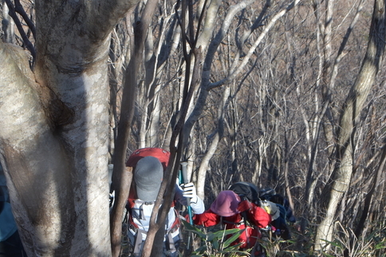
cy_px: 158
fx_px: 678
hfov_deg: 31.8
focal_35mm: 63
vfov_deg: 21.5
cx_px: 207
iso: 125
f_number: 6.3
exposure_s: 1/160
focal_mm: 17
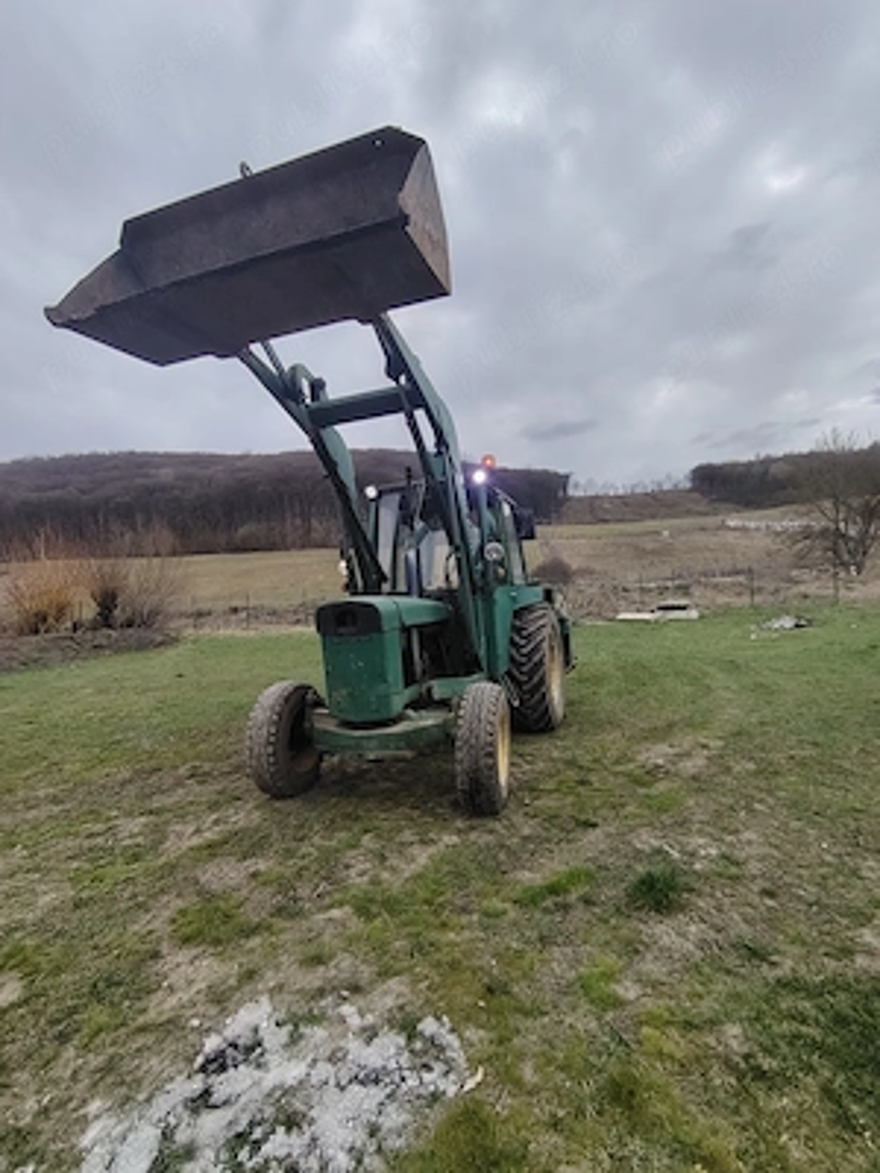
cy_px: 586
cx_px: 440
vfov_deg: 94.5
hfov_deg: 78.1
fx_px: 542
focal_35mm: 16
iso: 100
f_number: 2.2
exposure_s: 1/731
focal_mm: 1.42
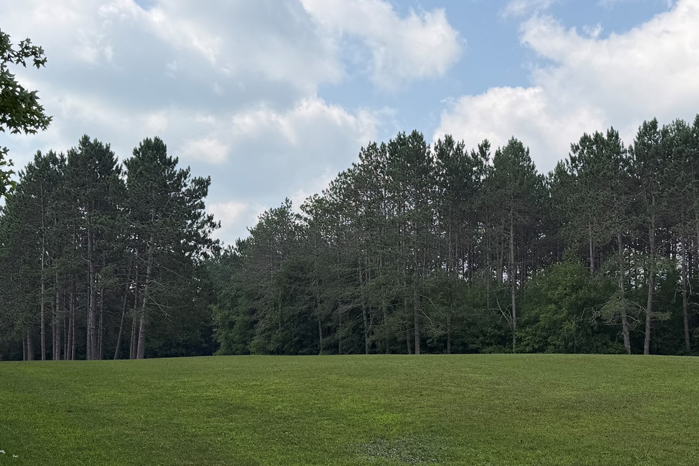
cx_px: 417
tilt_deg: +2.7
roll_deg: +0.1
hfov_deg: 44.3
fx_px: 854
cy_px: 311
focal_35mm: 44
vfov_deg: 30.3
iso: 80
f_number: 1.78
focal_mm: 6.76
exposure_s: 1/4405
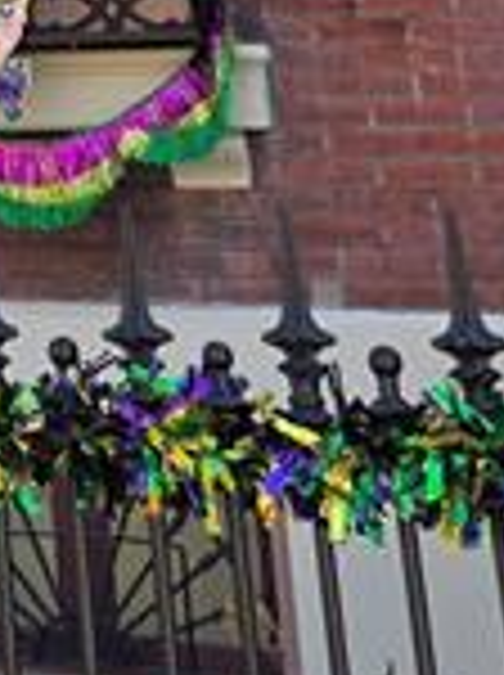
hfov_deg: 11.5
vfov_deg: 13.9
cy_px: -702
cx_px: -428
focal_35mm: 118
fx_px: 2297
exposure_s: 1/1501
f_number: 1.7
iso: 80
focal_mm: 6.3
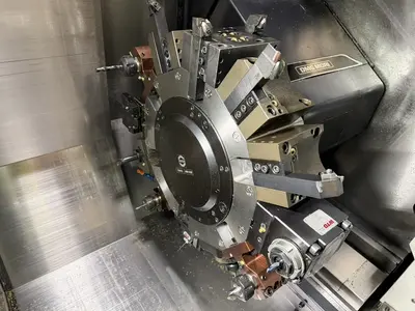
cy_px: 156
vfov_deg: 56.8
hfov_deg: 71.6
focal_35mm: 24
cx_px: 208
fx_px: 288
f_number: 1.78
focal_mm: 6.76
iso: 250
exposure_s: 1/60
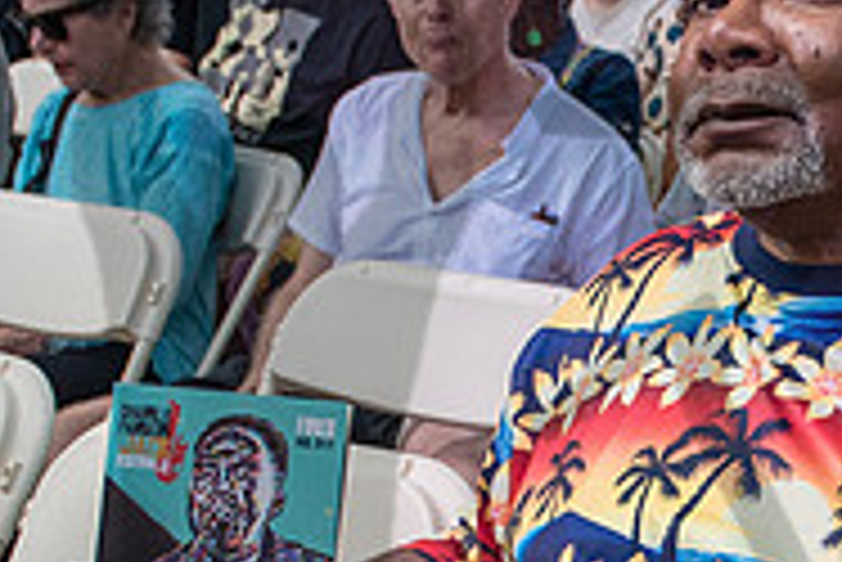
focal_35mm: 108
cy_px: 519
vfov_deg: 12.6
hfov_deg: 18.4
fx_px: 2528
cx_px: 848
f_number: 3.5
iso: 1000
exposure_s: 1/2500
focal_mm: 24
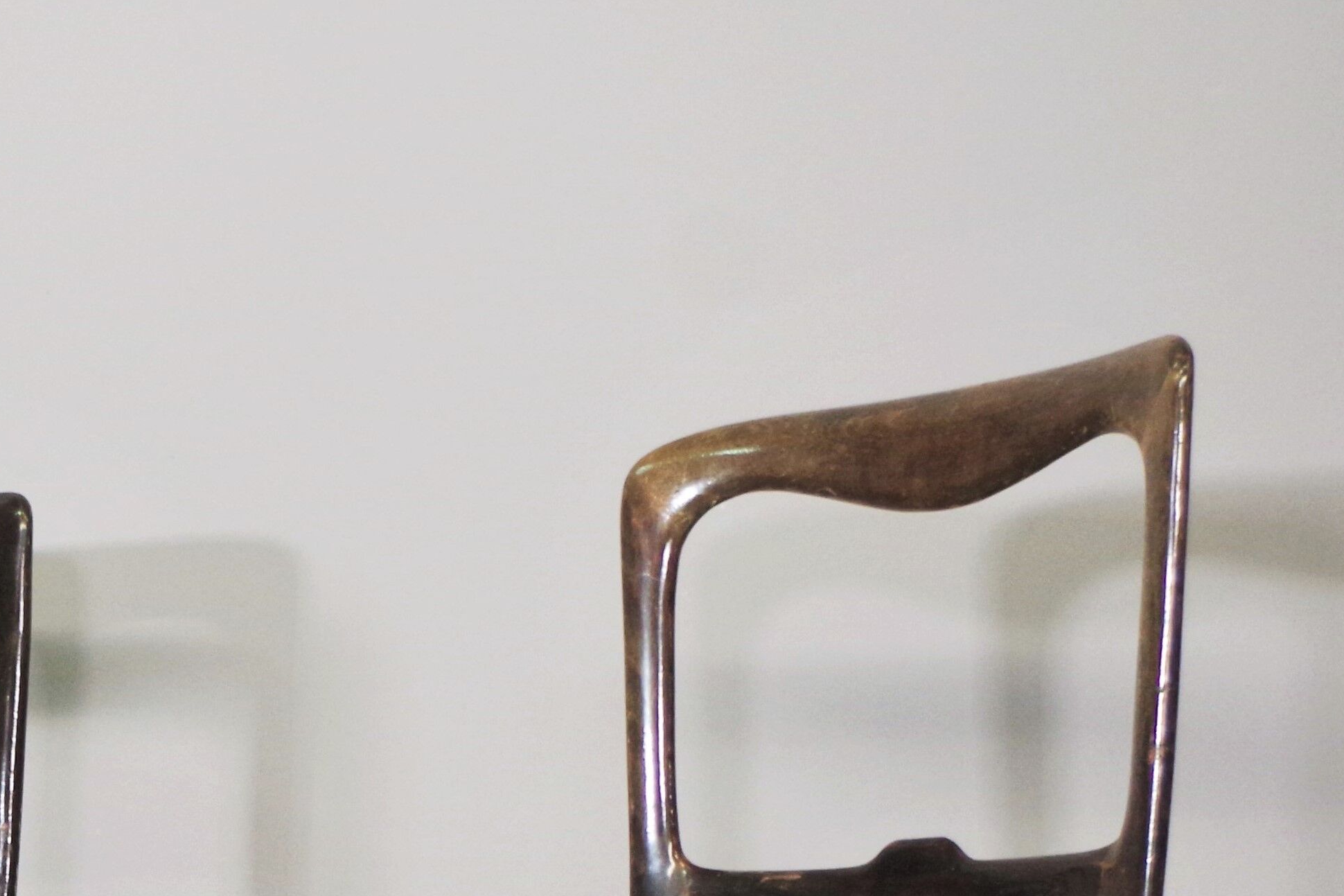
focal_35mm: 106
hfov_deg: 17.8
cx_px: -514
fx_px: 3957
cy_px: 1162
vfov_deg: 12.5
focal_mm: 24.38
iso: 800
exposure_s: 1/30
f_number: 4
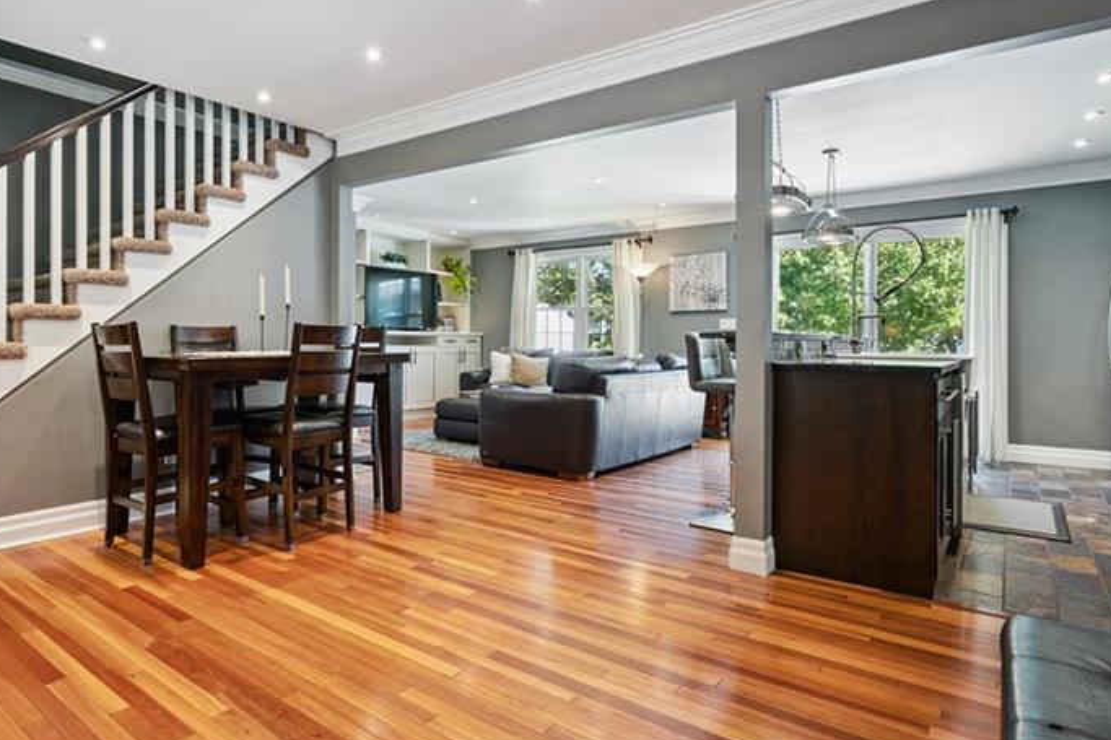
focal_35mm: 21
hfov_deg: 80.3
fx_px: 648
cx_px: 444
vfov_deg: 59.4
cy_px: 355
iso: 200
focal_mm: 14
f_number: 8
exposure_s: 1/6
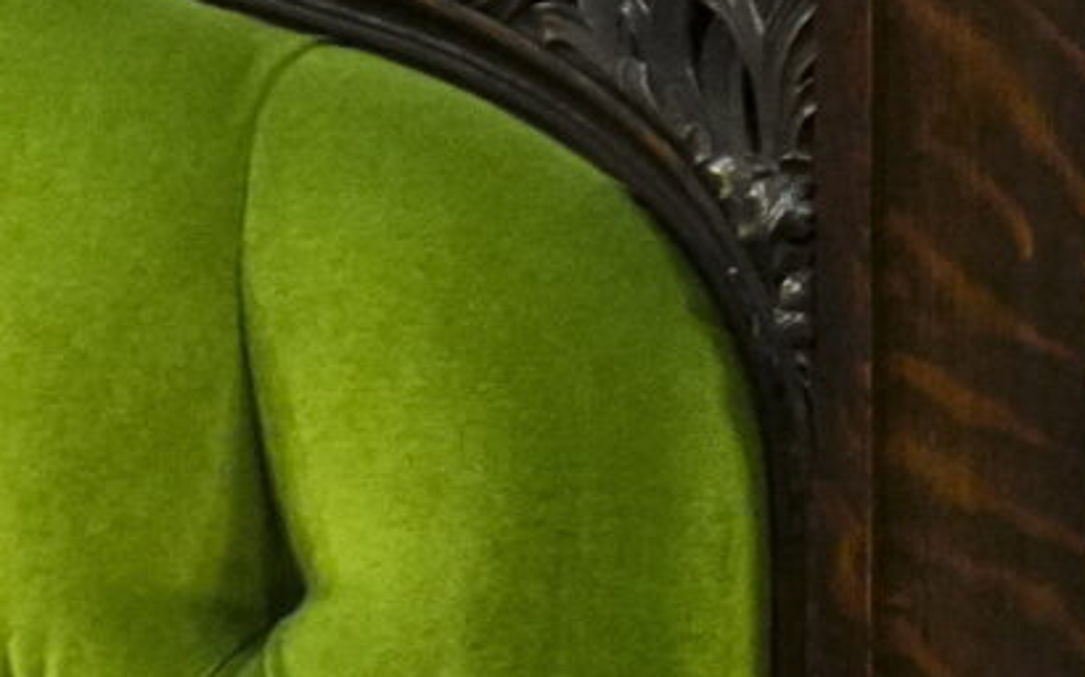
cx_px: -1249
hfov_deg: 1.1
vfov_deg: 0.7
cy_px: -189
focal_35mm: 1908
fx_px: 56404
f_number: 2.8
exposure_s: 1/250
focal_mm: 200
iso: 3200
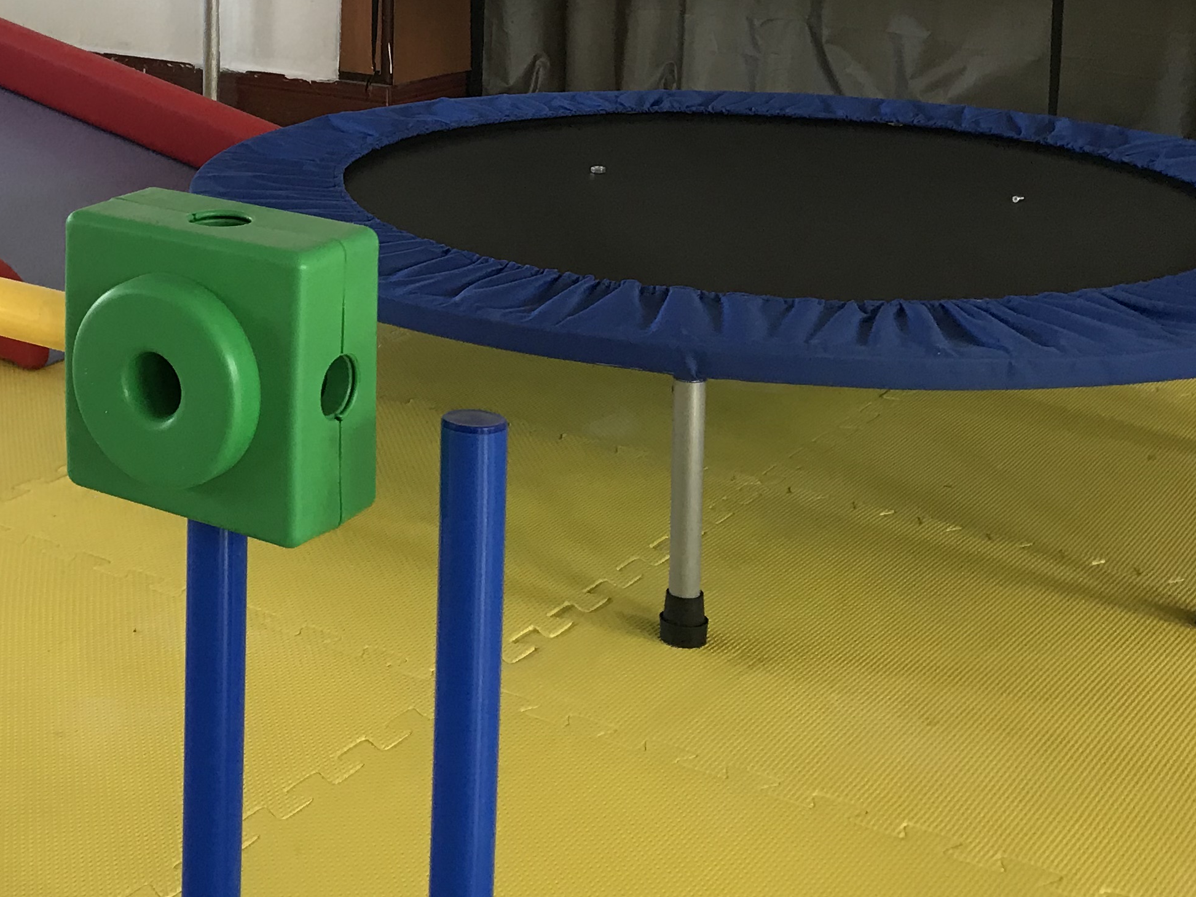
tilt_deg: -9.4
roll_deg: +1.3
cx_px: 155
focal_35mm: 58
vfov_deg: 24.6
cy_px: 111
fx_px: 2004
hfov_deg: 31.9
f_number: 1.8
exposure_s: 1/33
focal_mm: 3.99
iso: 25
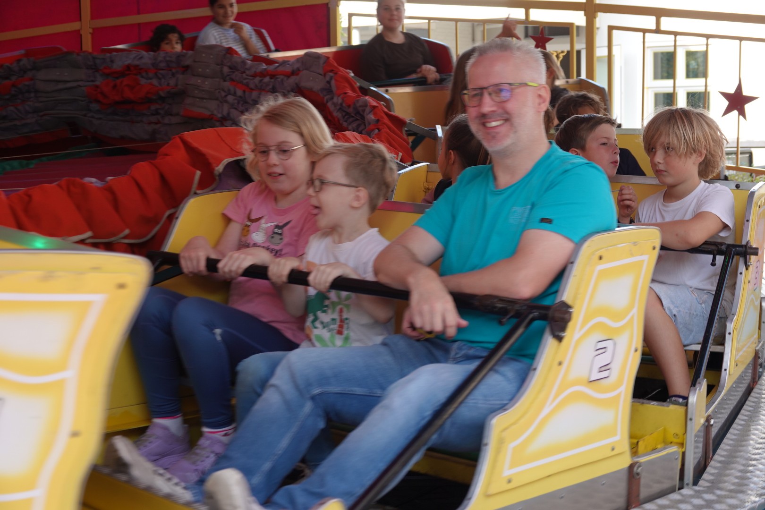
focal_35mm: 70
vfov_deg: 19.5
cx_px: 382
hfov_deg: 28.8
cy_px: 255
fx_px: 1487
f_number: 3.5
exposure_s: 1/125
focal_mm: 25.61
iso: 100
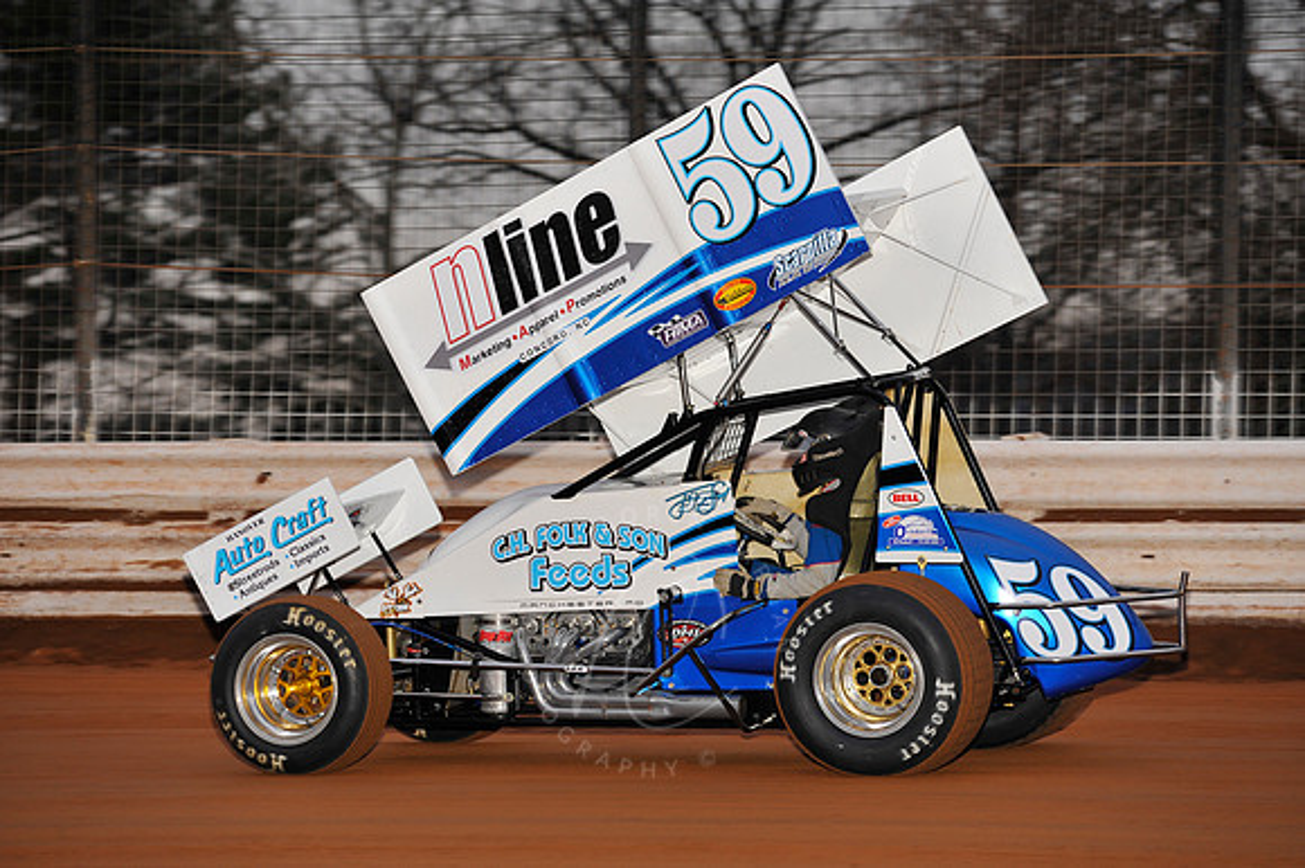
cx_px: 652
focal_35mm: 170
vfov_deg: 8.1
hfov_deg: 12.1
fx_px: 6159
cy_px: 434
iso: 500
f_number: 5.6
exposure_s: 1/250
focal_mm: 170
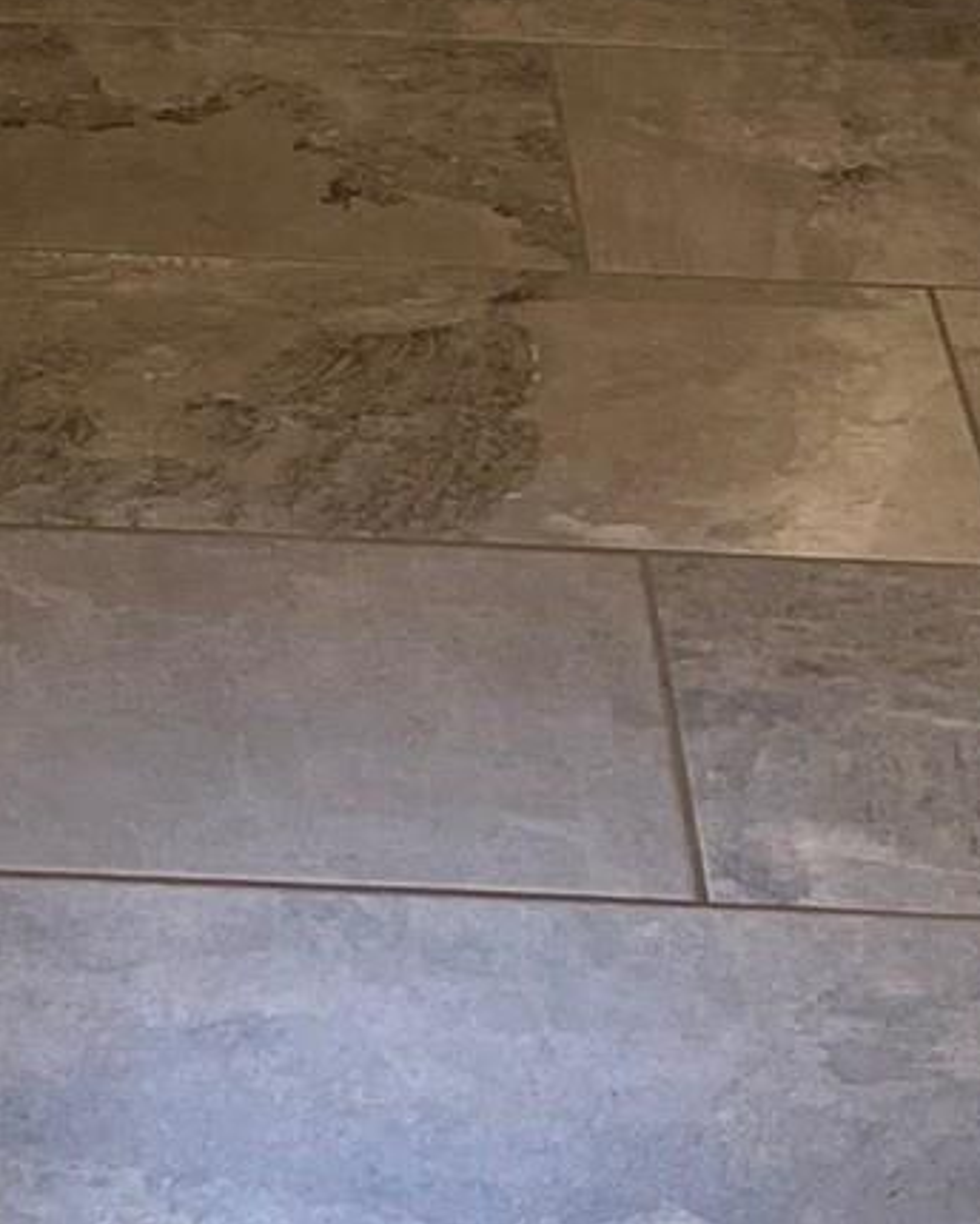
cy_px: -1318
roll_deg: -0.1
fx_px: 4931
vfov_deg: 12.3
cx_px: -71
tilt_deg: -8.1
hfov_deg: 11.2
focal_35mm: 136
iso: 100
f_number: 1.5
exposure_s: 1/120
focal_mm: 5.7
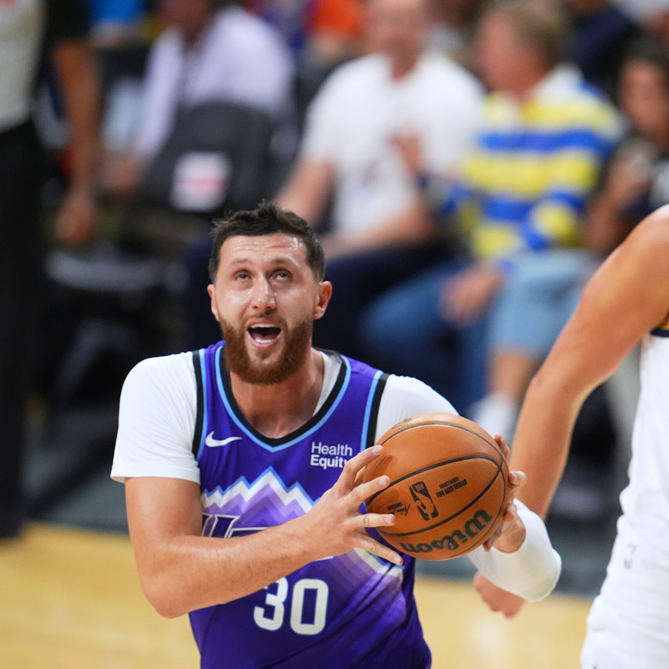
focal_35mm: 511
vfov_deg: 3.4
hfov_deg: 3.4
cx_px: 502
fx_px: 11173
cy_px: 334
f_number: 3.5
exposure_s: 1/2000
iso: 6400
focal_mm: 400
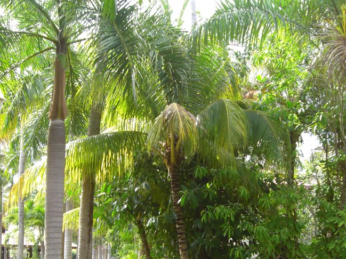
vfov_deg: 24.2
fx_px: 599
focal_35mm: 60
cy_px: 191
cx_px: 196
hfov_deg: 32.2
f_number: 2.7
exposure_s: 1/125
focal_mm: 6.2
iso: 64
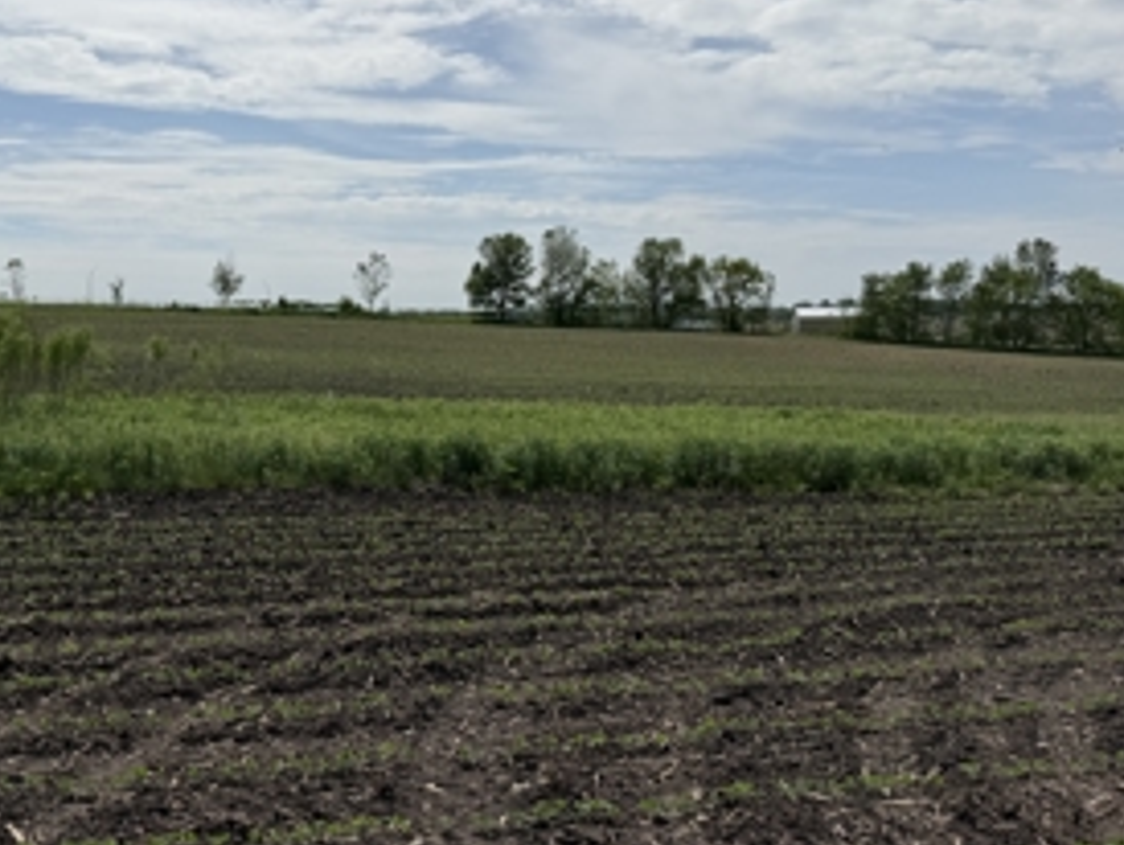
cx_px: 386
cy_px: 340
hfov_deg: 51.7
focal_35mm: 35
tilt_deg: -2.4
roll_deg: +0.9
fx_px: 1137
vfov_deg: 40.6
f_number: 1.78
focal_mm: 6.76
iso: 80
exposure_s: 1/14286
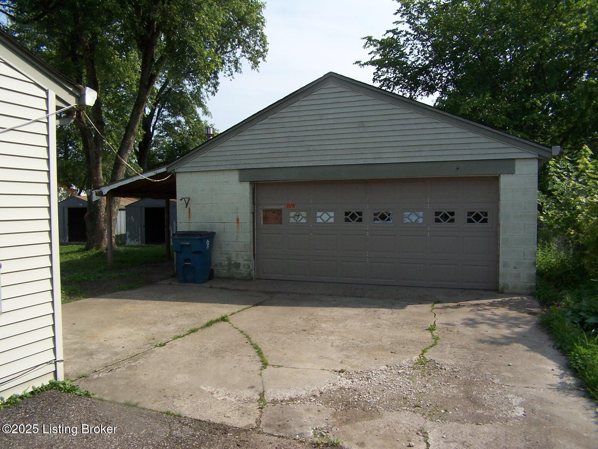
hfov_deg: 49.0
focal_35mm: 38
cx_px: 299
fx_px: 656
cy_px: 224
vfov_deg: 37.7
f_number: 4
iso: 80
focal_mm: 6.3
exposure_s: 1/750
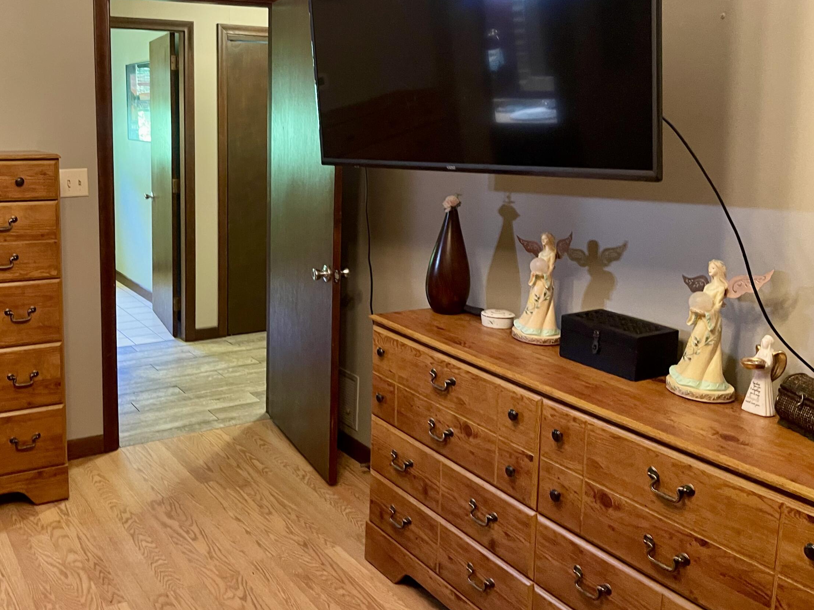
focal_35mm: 34
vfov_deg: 41.6
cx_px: 299
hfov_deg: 53.3
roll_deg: -1.0
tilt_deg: -8.2
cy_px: 248
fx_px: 799
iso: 500
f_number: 1.6
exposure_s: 1/30
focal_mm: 5.1
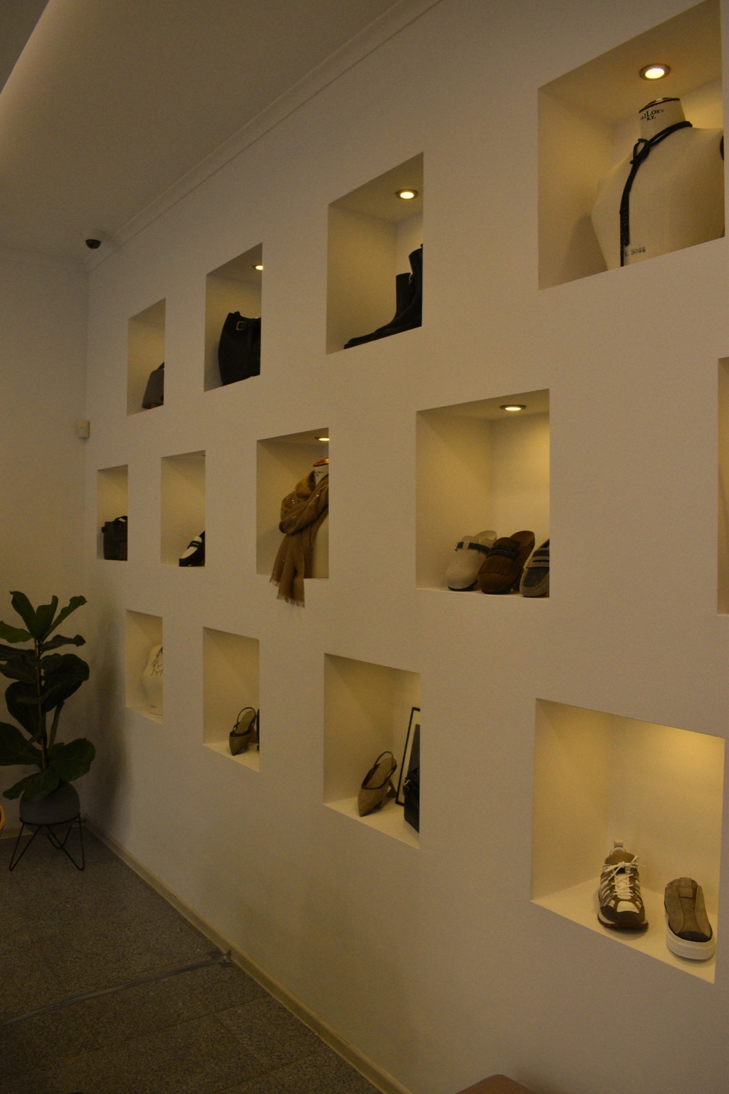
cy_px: 547
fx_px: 820
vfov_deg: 67.4
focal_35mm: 27
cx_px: 364
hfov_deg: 47.9
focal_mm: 18
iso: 1600
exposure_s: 1/320
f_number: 6.3
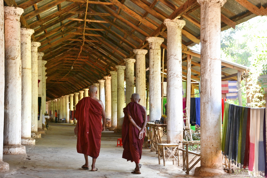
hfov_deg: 28.1
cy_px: 89
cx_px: 134
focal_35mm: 72
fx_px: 534
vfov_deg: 18.9
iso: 320
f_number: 4.8
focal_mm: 48
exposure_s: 1/30
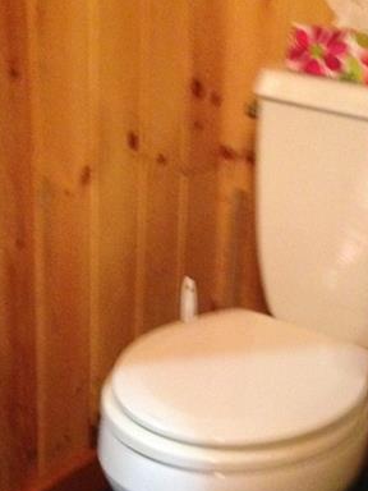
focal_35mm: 66
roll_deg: -3.4
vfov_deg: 29.3
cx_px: 256
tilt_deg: -19.9
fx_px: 936
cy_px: 304
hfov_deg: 22.1
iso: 500
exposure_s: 1/15
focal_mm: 4.12
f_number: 2.4
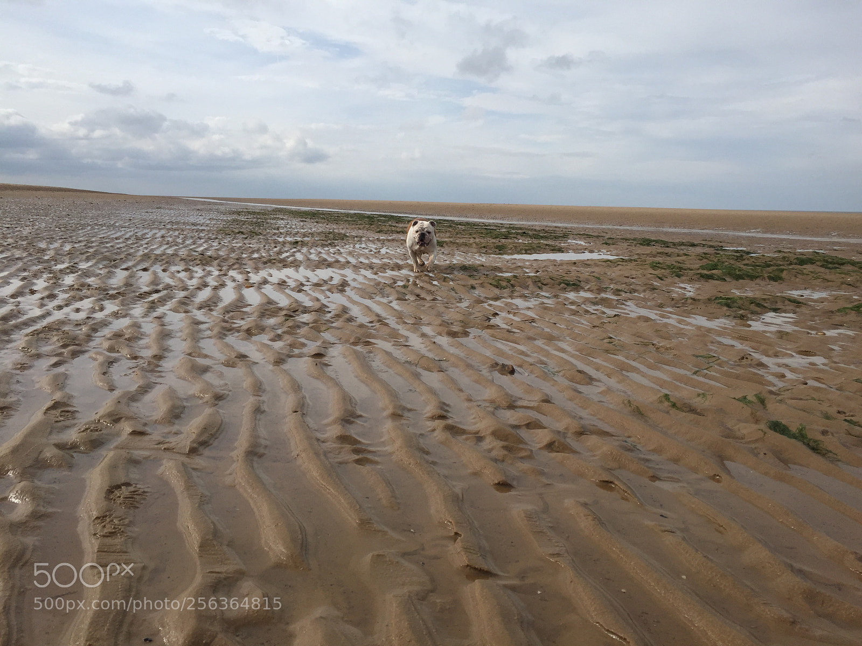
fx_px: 722
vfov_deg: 48.2
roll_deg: -1.5
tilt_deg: -8.0
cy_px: 323
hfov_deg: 61.7
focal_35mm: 29
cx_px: 431
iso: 32
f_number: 2.2
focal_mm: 4.15
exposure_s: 1/3968
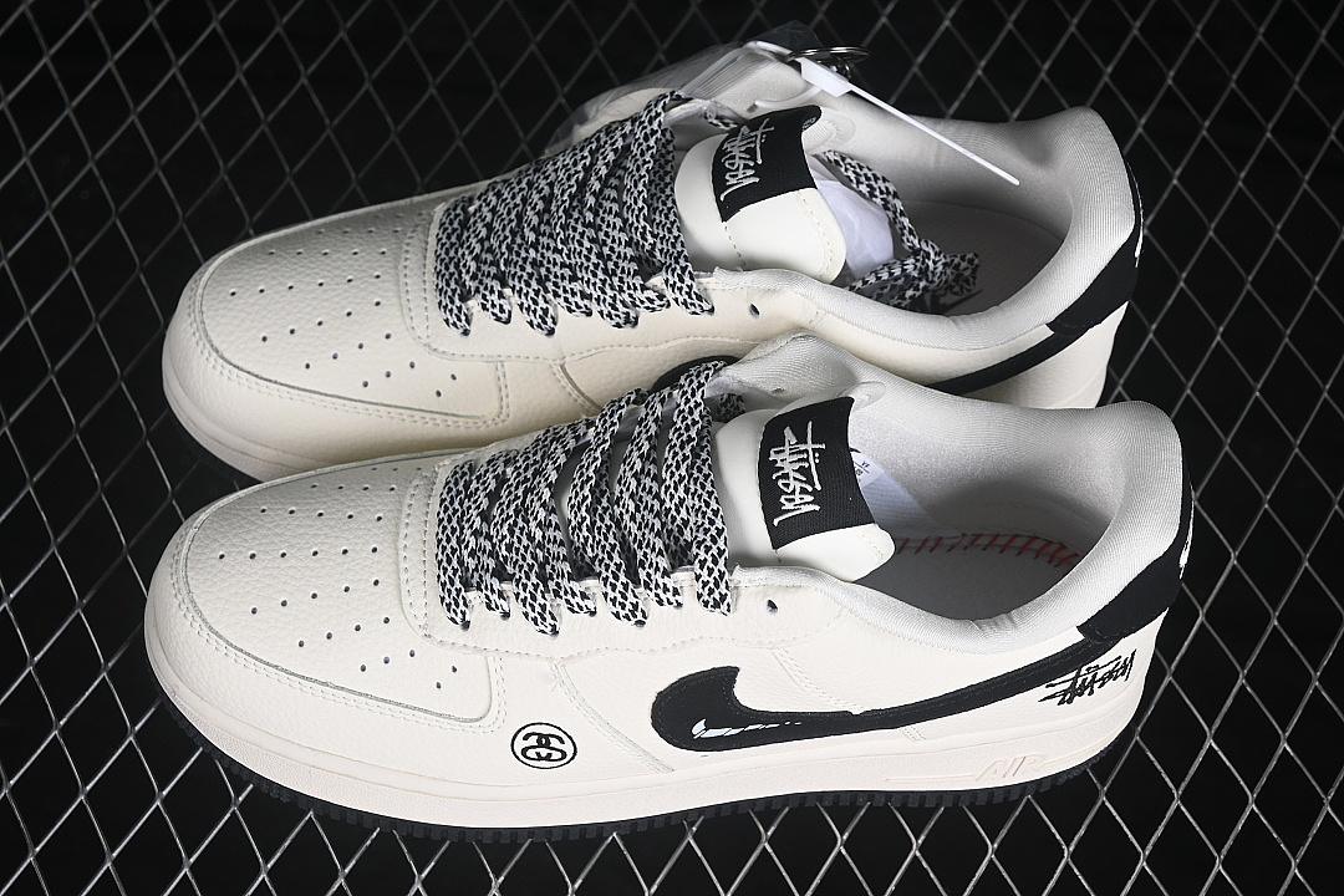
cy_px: 448
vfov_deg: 18.2
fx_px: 2800
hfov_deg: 27.0
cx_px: 672
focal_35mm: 75
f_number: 7.1
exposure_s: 1/80
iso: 160
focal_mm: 50
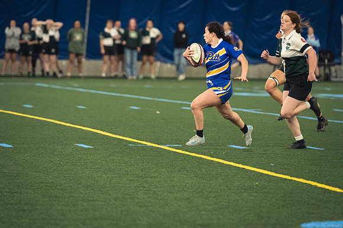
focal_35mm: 247
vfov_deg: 5.6
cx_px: 172
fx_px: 2352
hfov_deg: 8.3
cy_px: 114
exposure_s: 1/500
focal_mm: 165
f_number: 2.8
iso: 9000
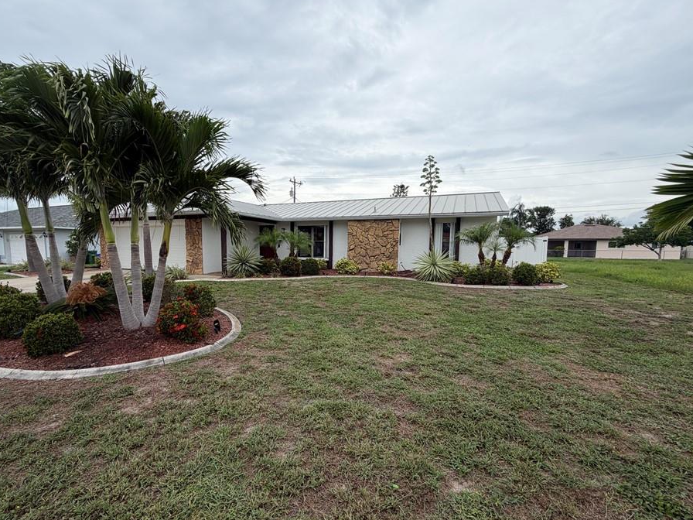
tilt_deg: -6.5
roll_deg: -1.9
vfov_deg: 78.0
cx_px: 326
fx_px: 320
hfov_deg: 94.4
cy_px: 278
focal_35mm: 16
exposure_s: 1/770
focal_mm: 2.22
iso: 20
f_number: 2.2
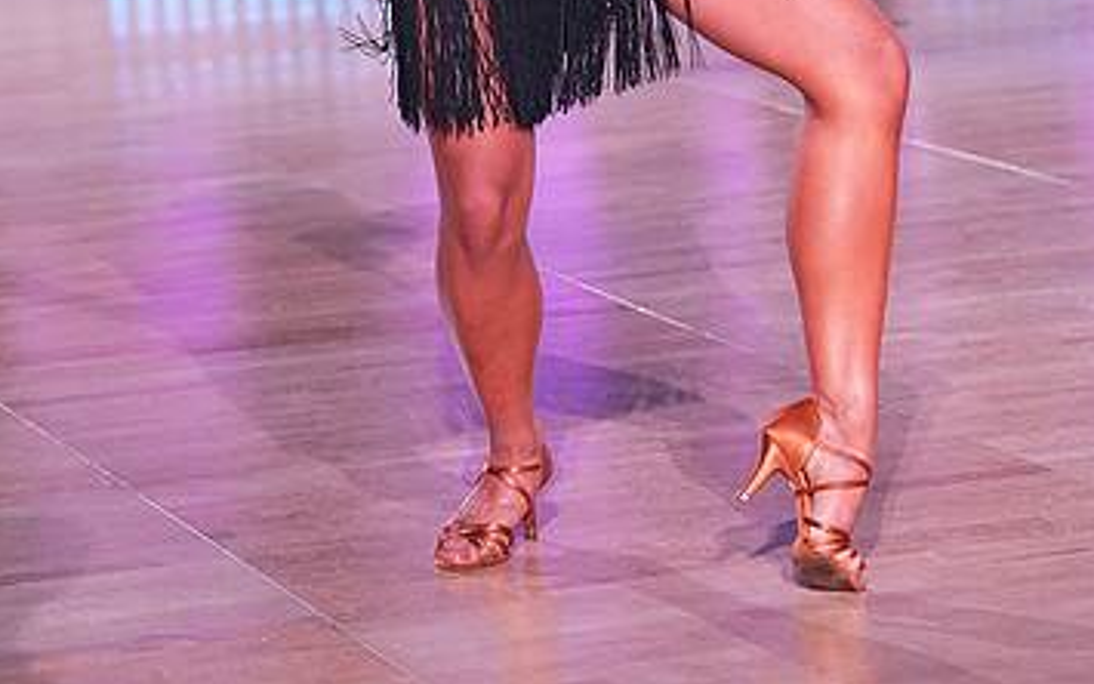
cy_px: -142
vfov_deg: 7.0
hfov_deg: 11.3
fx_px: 5517
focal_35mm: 185
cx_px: 538
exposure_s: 1/320
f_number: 4.5
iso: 4000
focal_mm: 111
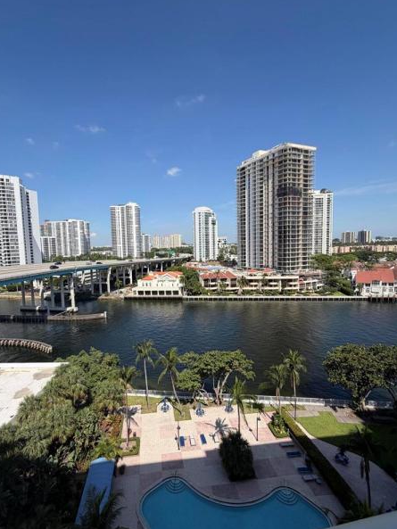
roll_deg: +1.4
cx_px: 178
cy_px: 268
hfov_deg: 74.5
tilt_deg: -4.9
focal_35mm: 17
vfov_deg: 91.0
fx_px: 260
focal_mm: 2.22
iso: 20
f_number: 2.2
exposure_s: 1/876
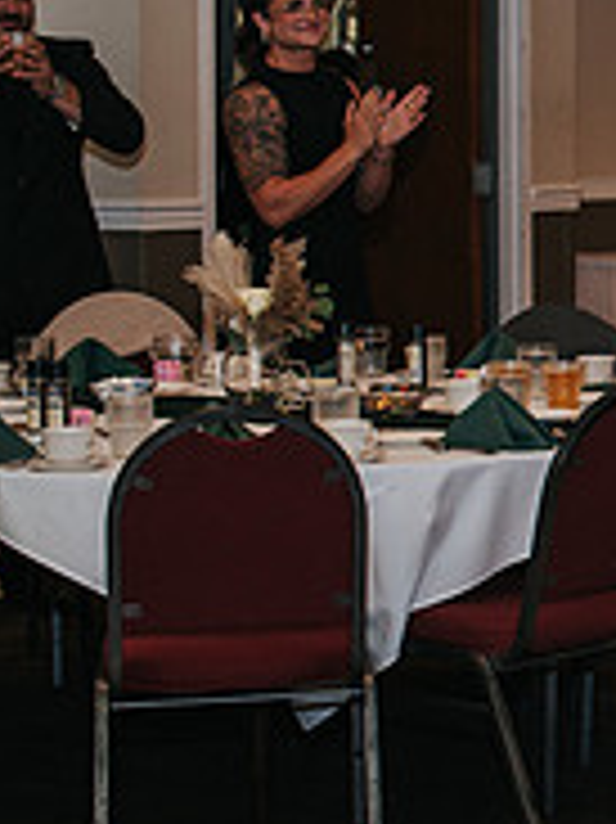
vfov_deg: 16.4
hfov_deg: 10.8
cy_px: 248
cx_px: 1376
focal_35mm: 120
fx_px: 2851
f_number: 3.2
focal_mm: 35
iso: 800
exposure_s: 1/200
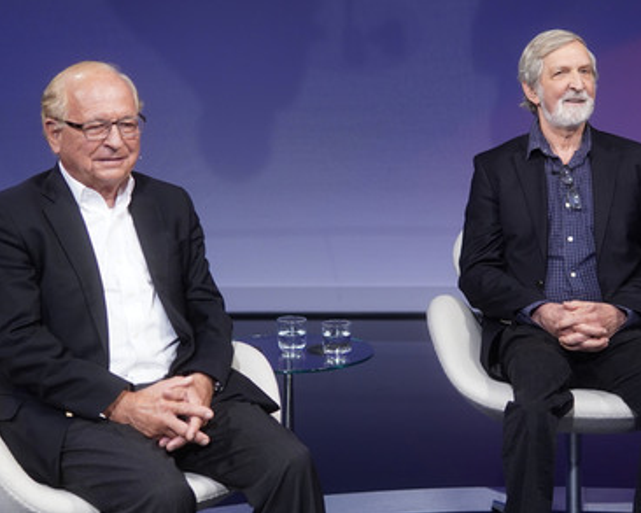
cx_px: 337
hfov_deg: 36.0
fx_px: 987
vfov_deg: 29.2
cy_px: 259
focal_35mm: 52
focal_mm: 30
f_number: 1.8
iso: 640
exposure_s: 1/320
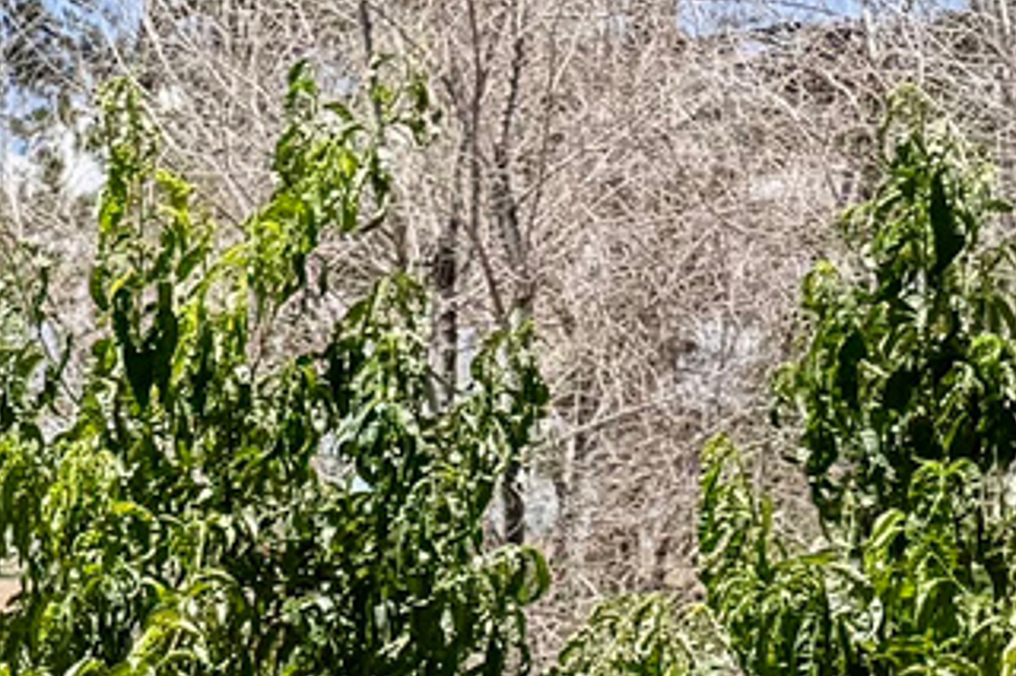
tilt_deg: -4.6
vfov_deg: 8.2
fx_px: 4513
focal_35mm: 160
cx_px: -991
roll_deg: -0.9
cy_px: 1260
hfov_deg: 11.6
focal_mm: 6.76
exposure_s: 1/2710
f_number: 1.78
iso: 80
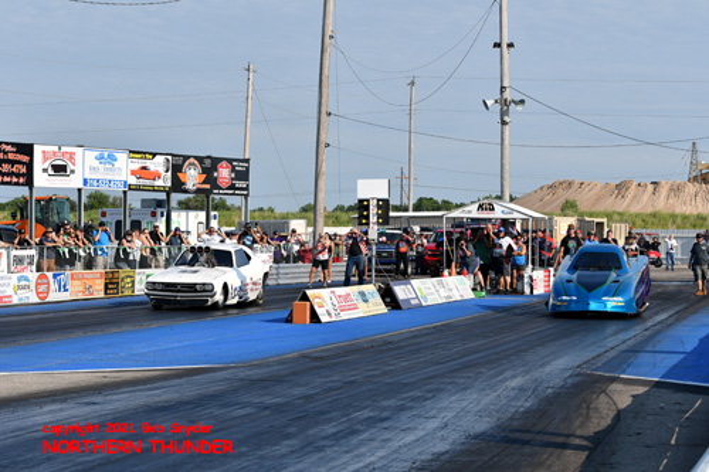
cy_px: 236
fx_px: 2067
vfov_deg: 13.0
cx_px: 354
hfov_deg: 19.5
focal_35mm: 105
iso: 160
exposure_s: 1/1250
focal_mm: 70
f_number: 5.6
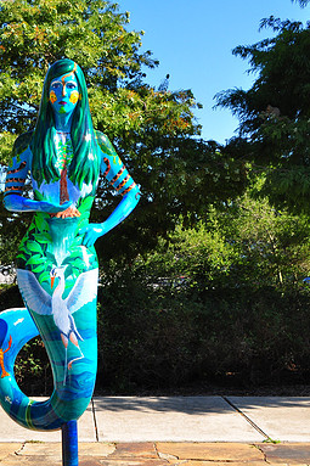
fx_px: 763
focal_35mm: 59
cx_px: 50
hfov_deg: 22.6
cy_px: 233
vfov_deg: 33.9
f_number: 11
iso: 200
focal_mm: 26
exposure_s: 1/125
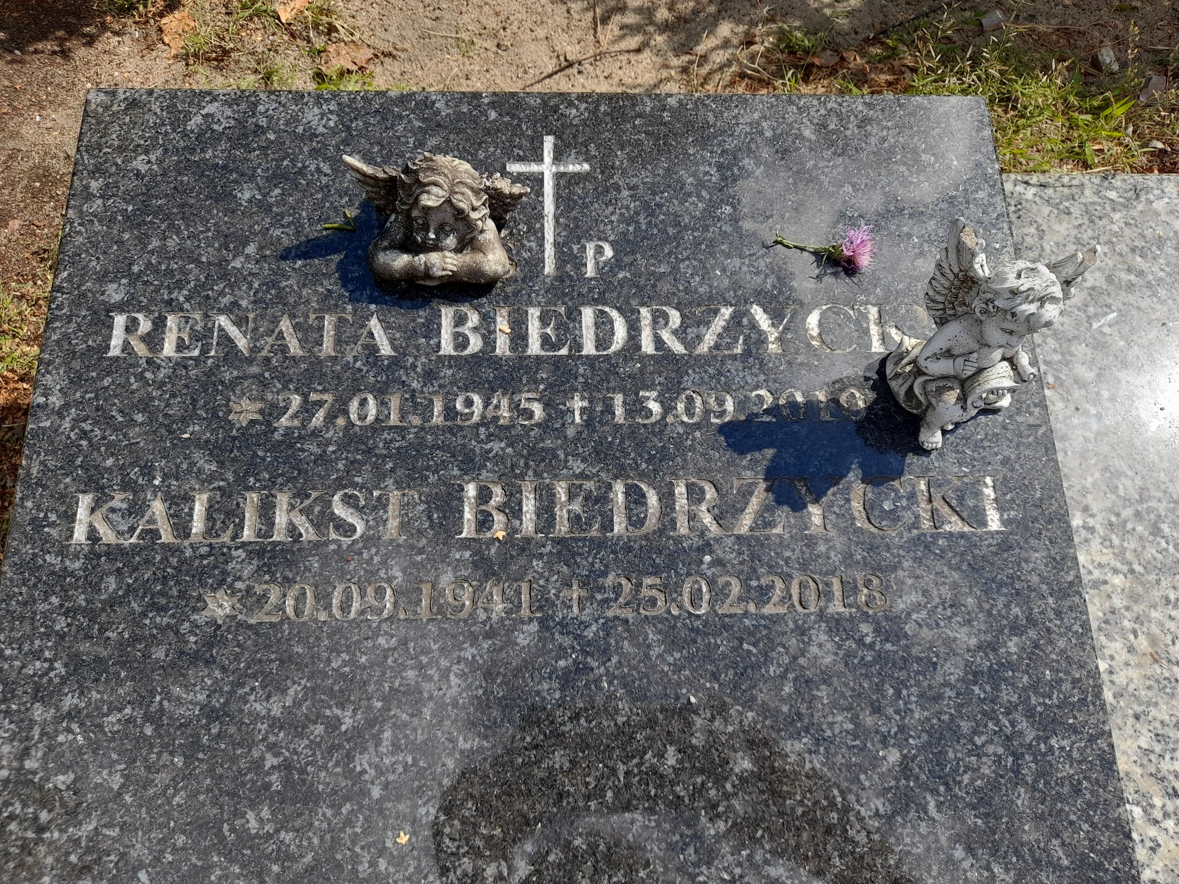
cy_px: 442
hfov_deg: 69.4
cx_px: 590
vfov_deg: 54.9
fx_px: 851
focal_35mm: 25
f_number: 2
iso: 20
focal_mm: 4.6
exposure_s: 1/422
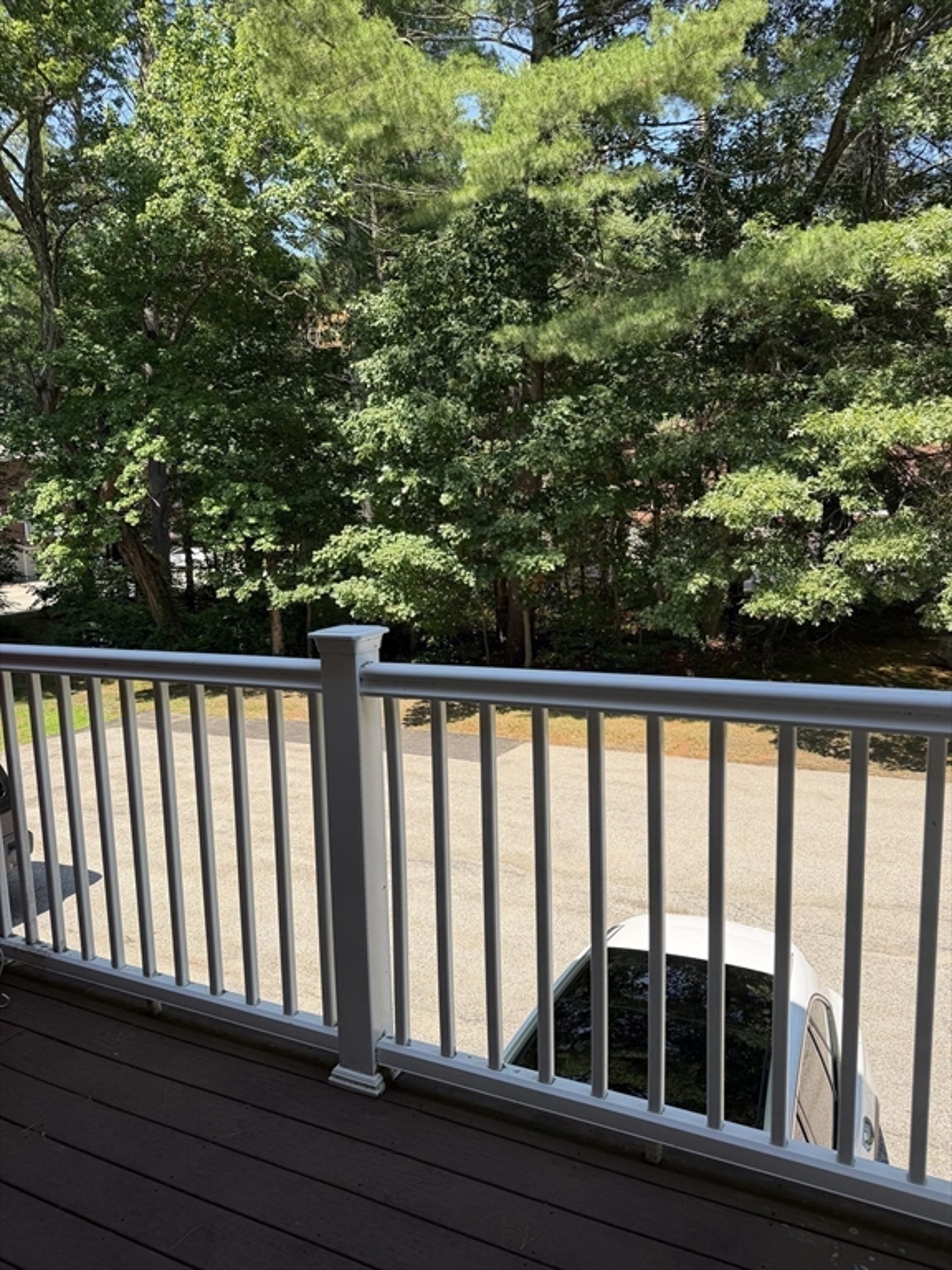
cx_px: 476
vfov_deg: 71.6
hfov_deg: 56.8
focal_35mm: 24
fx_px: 880
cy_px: 635
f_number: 1.78
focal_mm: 6.76
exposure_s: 1/1585
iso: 80
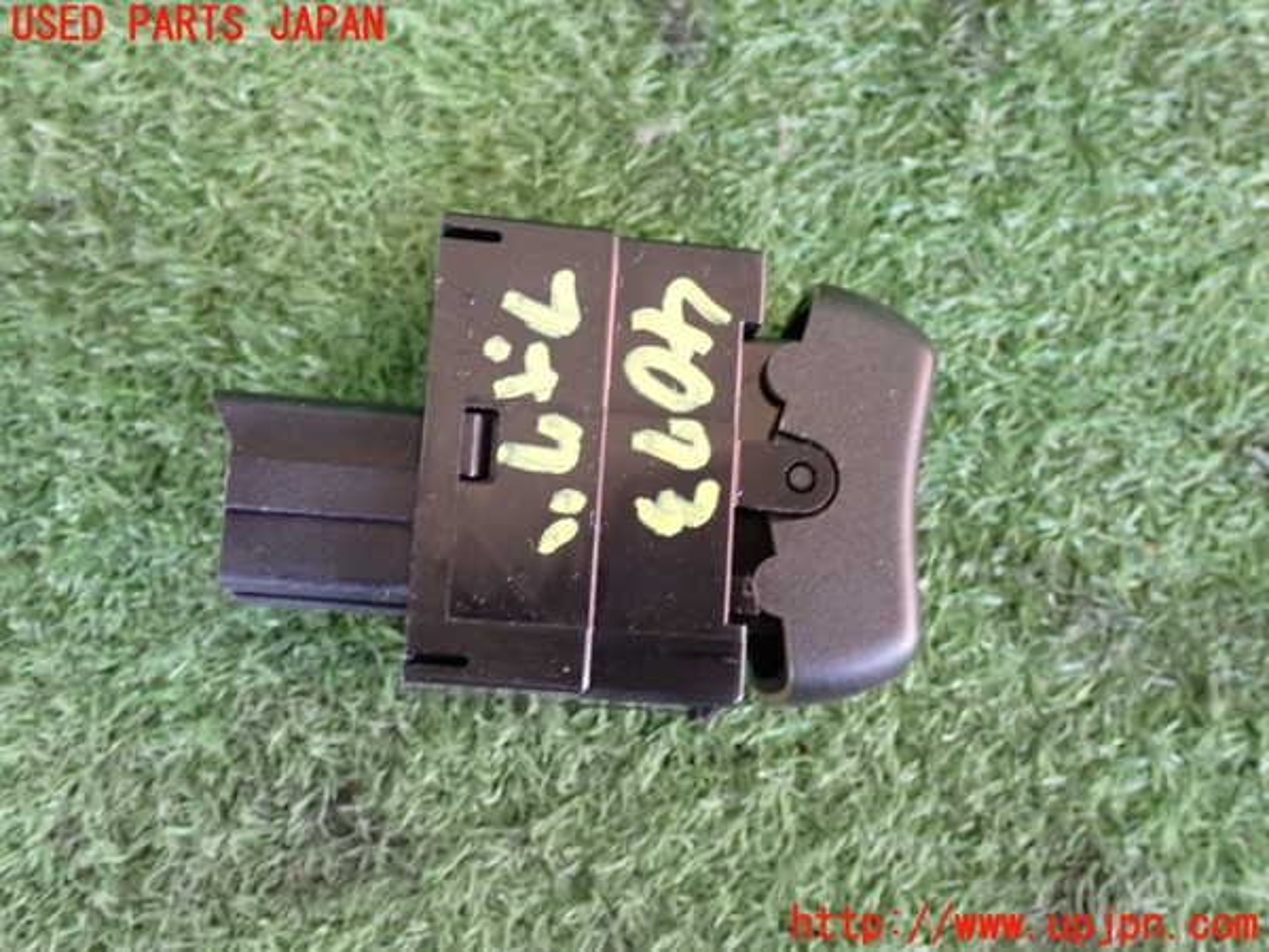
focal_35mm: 47
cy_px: 476
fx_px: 1723
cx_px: 634
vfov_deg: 30.9
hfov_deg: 40.4
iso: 800
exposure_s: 1/40
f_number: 3.1
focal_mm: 8.4
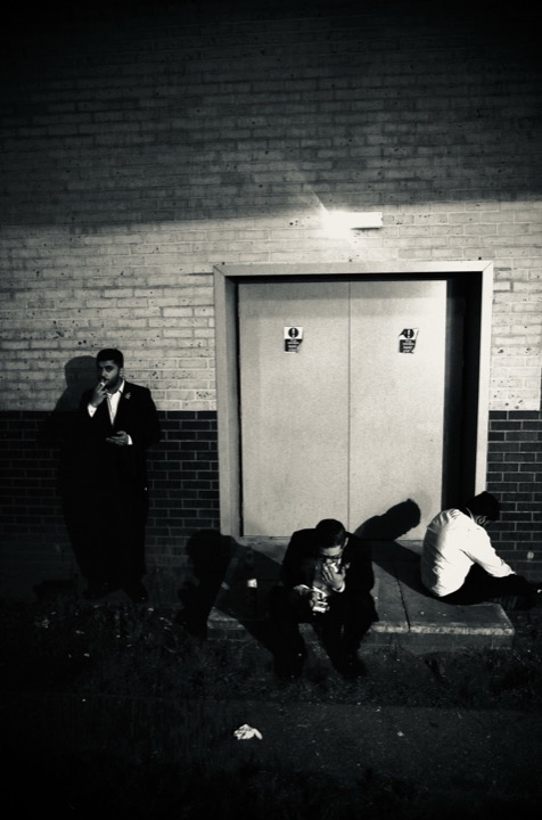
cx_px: 271
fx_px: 636
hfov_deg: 46.2
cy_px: 410
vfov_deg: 65.6
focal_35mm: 28
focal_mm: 18.3
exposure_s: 1/25
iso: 400
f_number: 2.8
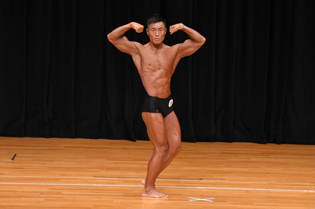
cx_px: 158
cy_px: 104
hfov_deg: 7.2
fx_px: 2493
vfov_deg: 4.8
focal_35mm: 285
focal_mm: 190
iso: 3200
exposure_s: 1/400
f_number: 5.6
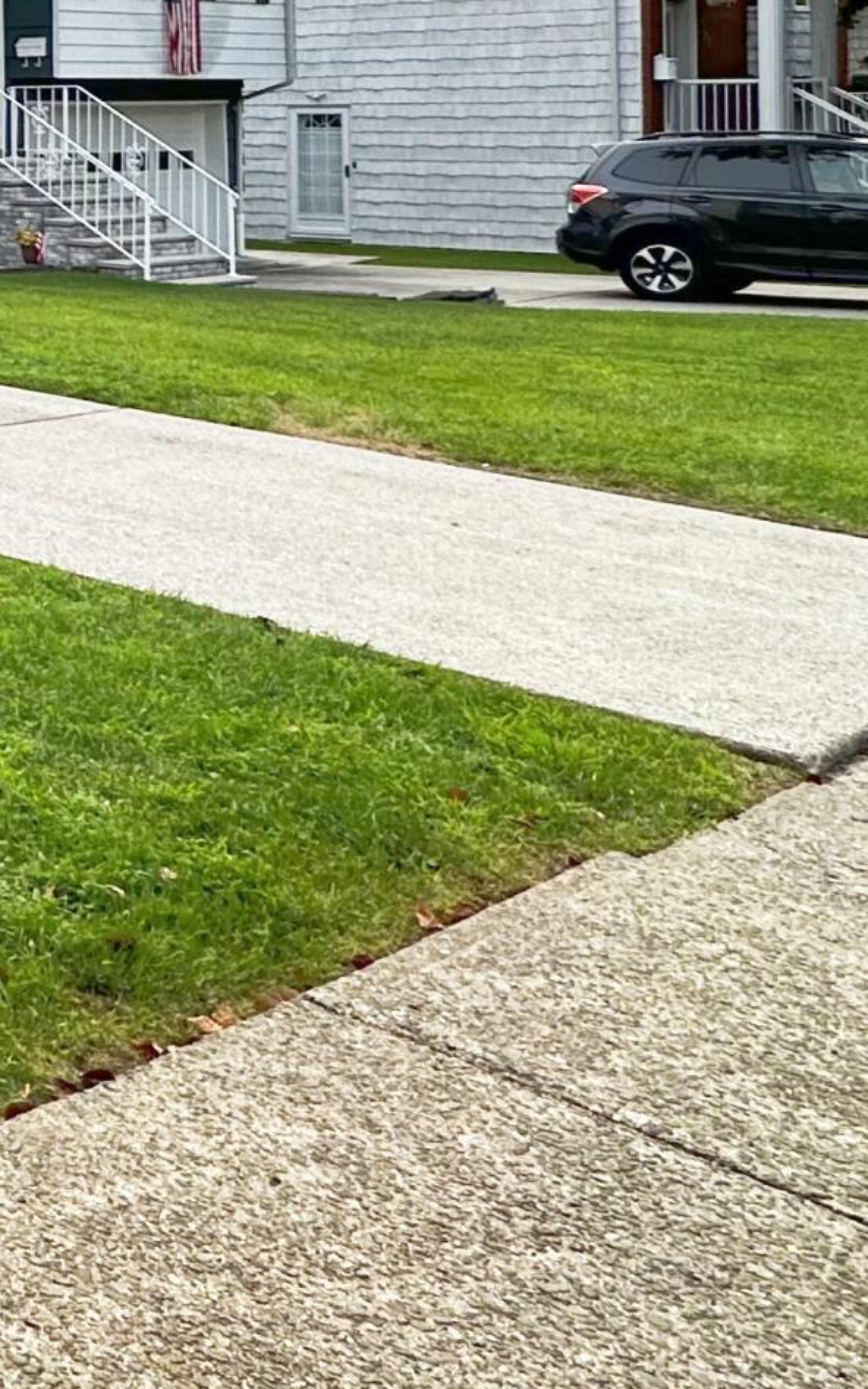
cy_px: 103
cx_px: -1015
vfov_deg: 39.2
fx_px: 1779
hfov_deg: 16.9
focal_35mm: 47
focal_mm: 2.22
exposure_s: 1/132
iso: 40
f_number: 2.2
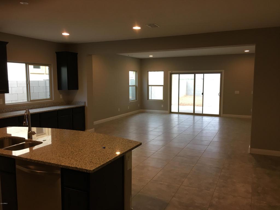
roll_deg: -0.7
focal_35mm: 29
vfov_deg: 48.2
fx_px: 235
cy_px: 105
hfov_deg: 61.7
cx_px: 140
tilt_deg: -5.8
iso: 50
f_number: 2.2
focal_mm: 4.15
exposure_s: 1/30
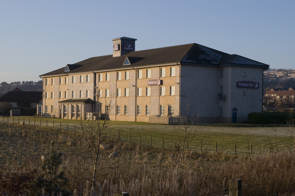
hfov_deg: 26.0
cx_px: 148
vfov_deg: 17.5
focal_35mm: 78
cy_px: 98
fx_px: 639
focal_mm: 52
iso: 250
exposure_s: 1/125
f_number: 14
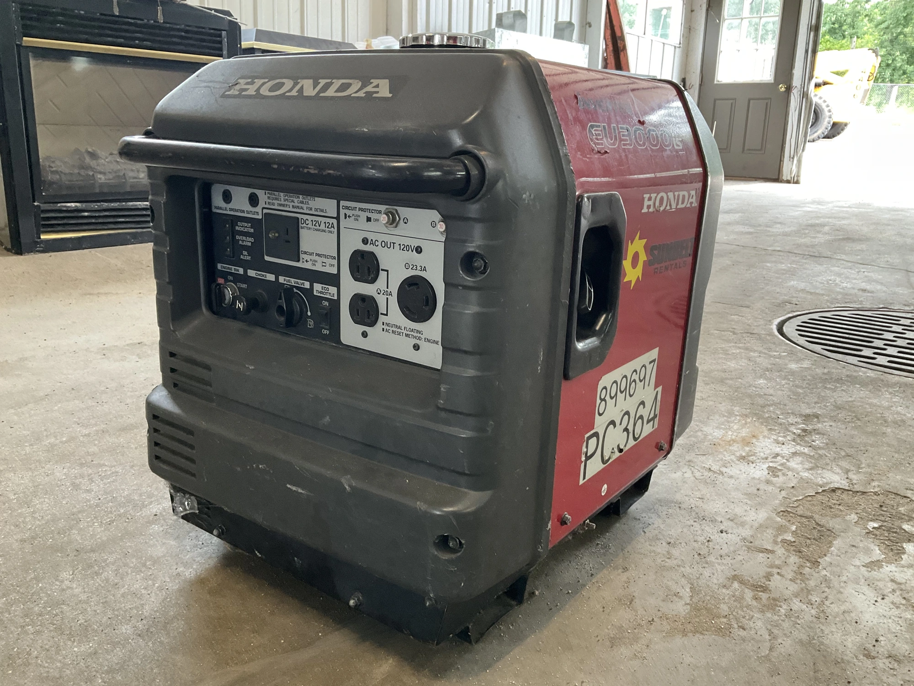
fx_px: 766
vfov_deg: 48.2
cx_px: 457
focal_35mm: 29
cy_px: 343
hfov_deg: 61.7
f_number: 1.8
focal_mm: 3
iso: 160
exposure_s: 1/60
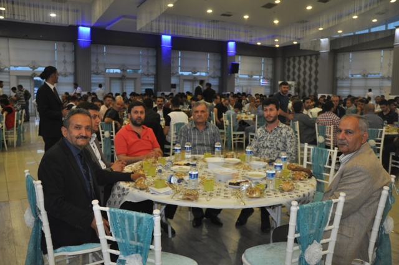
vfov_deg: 39.9
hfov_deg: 57.3
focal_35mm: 33
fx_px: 365
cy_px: 132
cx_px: 200
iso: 800
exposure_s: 1/60
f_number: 3.5
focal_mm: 22
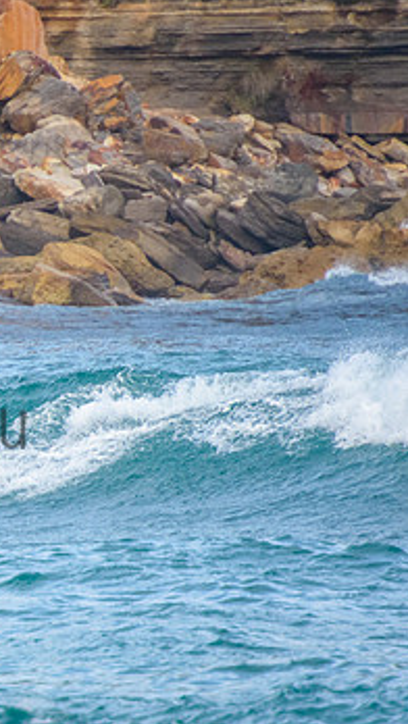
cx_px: -194
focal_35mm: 1047
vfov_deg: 2.1
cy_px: 400
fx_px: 20117
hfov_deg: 1.2
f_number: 5.6
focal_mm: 400
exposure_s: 1/1600
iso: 1000
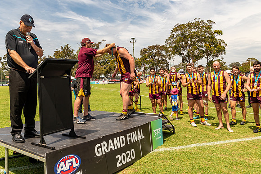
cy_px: 69
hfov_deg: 62.2
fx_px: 214
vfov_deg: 44.0
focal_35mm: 30
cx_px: 104
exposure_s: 1/640
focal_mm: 16
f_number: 8
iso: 200
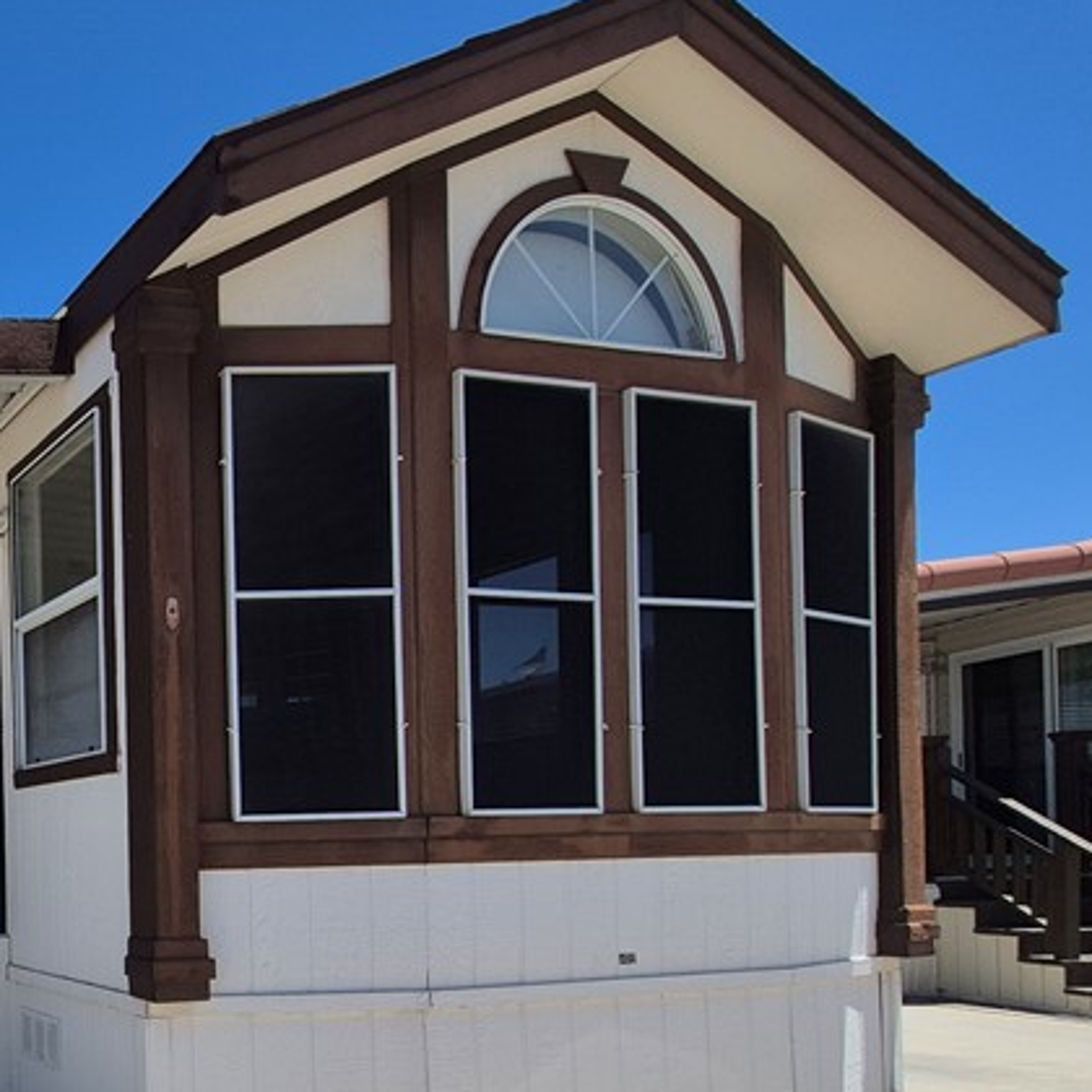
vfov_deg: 54.6
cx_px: -172
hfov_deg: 41.9
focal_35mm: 28
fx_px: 999
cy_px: 822
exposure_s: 1/2728
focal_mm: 1.74
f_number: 2.2
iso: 50
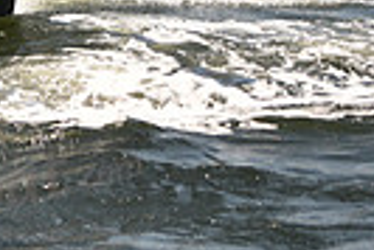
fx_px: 3182
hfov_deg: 6.5
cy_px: -187
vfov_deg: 4.5
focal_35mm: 306
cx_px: -396
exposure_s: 1/1600
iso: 250
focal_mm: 70
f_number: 2.8
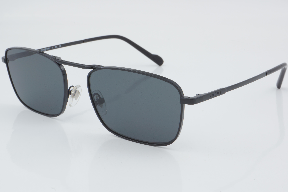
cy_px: 96
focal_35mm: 75
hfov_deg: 27.0
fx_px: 600
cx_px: 144
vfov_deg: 18.2
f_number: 32
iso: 100
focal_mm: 50
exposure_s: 1/3
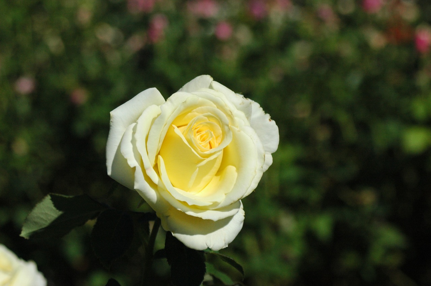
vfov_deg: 9.1
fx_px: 1794
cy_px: 143
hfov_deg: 13.7
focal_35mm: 150
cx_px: 216
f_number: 8
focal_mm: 100
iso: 800
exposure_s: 1/1600
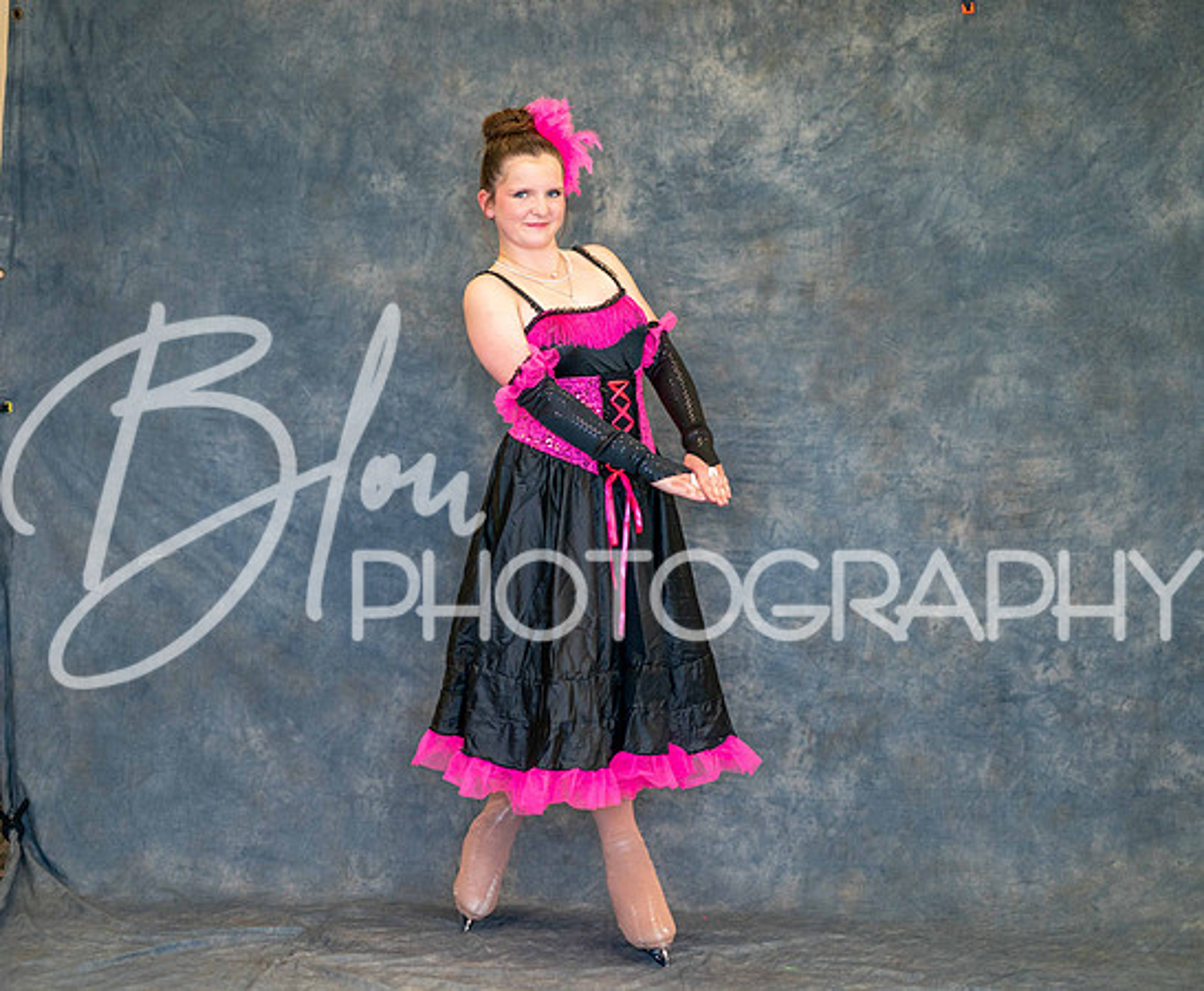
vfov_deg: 15.5
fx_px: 3641
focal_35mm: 101
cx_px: 474
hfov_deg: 18.8
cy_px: 477
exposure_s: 1/250
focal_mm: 85
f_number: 1.6
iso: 1000
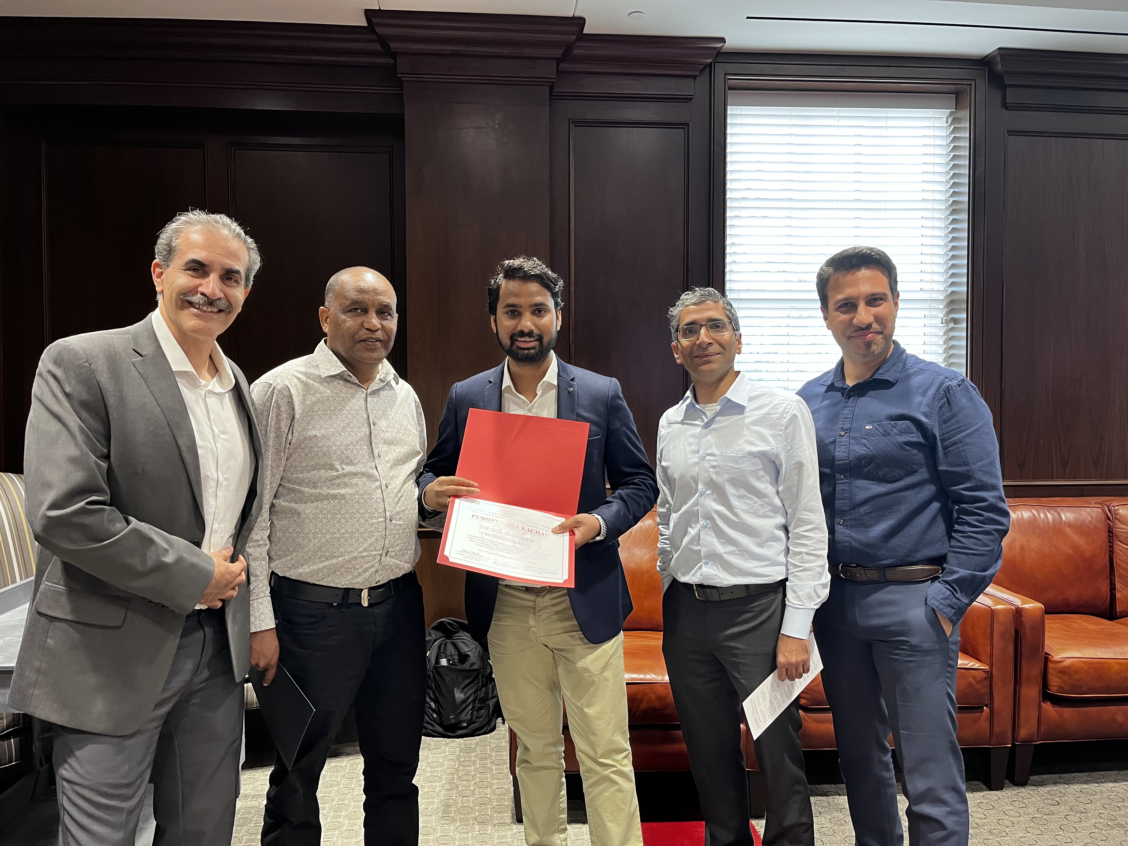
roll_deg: +0.1
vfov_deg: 53.1
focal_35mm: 26
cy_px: 423
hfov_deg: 67.3
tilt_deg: -2.2
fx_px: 847
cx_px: 564
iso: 160
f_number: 1.6
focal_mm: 5.1
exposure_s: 1/50
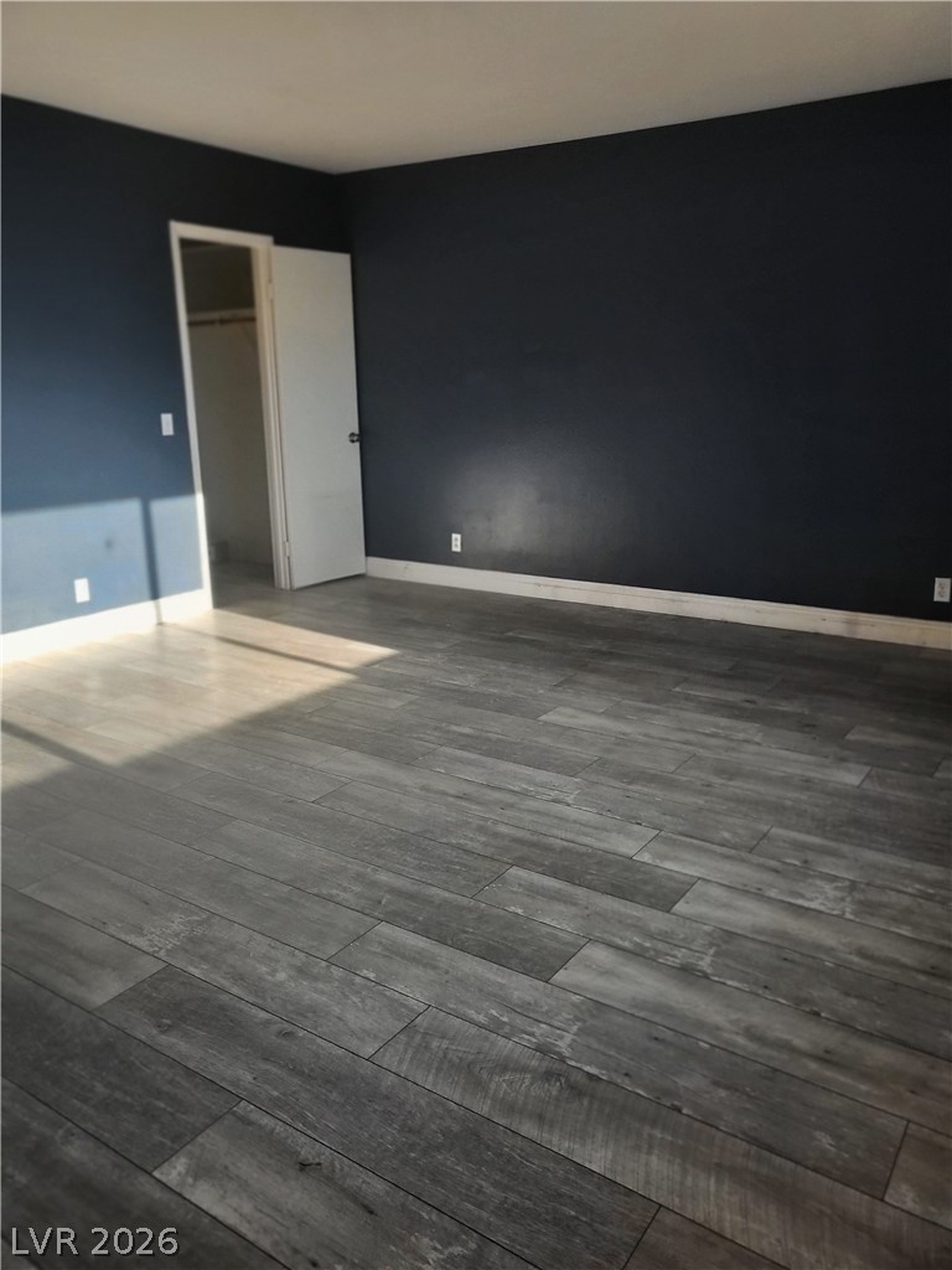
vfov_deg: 67.3
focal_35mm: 26
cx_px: 476
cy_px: 635
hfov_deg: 53.1
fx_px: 953
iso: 250
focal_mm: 4.25
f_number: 1.8
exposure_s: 1/120
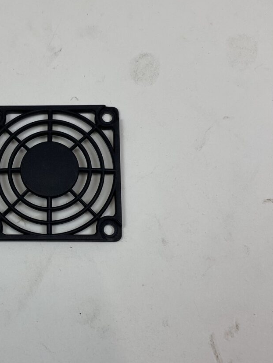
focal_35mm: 46
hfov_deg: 30.5
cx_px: 42
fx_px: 484
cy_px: 204
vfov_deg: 41.2
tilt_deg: -77.1
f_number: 1.8
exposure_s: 1/119
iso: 32
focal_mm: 4.25
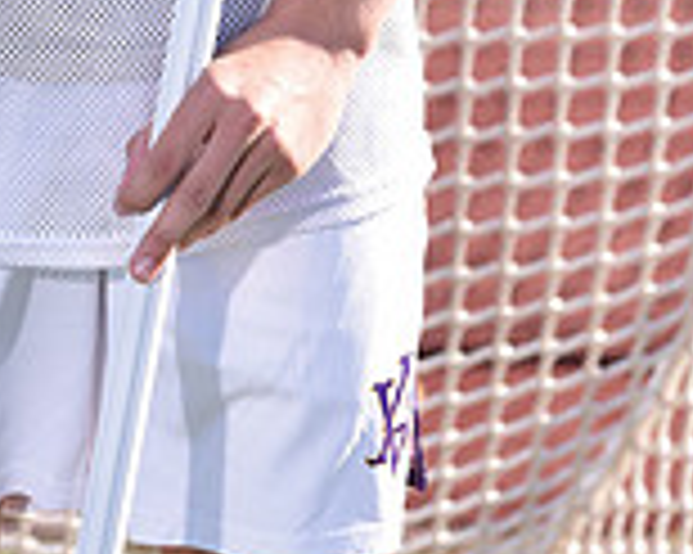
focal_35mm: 602
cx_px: 43
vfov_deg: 2.6
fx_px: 12339
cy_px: -707
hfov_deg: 3.2
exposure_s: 1/250
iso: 125
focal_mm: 170
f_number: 5.6
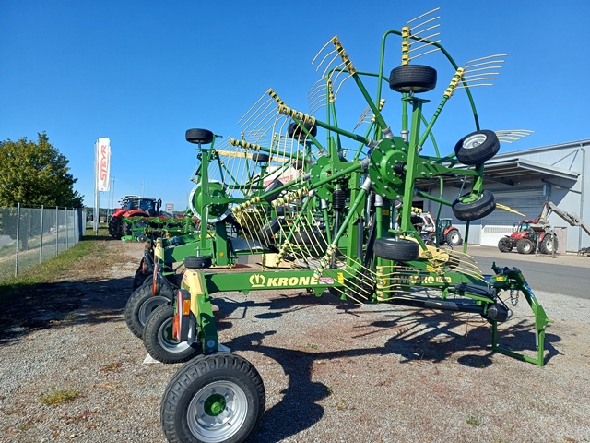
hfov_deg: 69.4
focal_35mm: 25
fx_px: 426
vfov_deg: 54.9
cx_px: 295
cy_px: 222
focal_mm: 4.65
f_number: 1.8
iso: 50
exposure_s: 1/1178
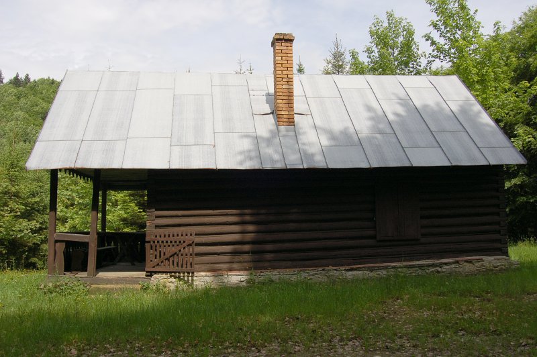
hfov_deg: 67.4
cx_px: 268
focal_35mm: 27
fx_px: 402
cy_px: 178
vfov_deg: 47.9
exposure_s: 1/400
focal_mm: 18
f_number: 7.1
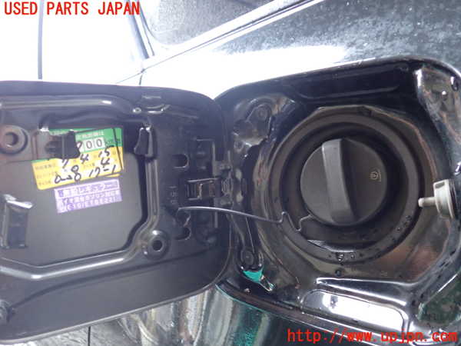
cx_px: 230
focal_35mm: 30
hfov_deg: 60.0
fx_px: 400
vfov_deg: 46.8
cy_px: 173
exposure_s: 1/30
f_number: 2.3
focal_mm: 5.4
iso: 640
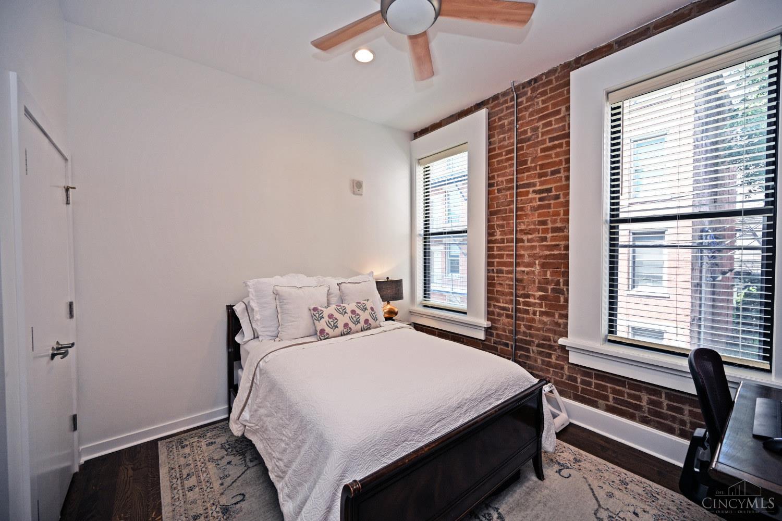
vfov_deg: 81.2
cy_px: 260
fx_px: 304
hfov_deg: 104.3
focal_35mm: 14
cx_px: 391
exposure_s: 1/100
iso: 200
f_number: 5
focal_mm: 14
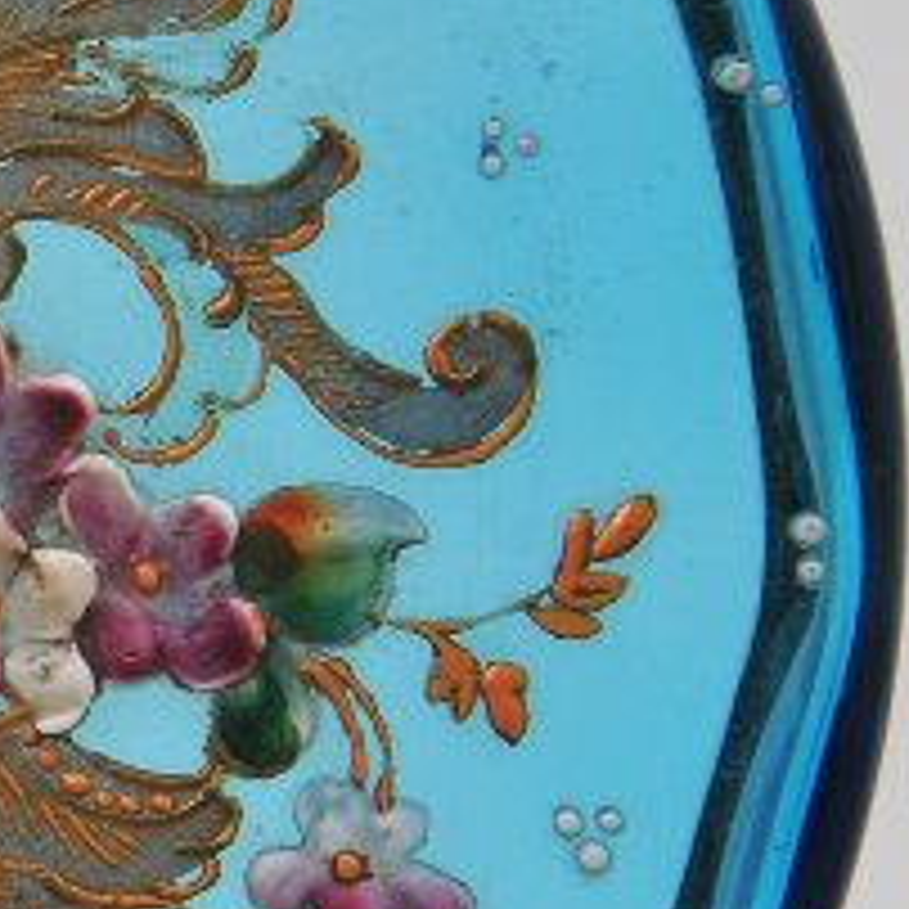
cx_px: -423
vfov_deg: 3.7
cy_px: 389
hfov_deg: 3.7
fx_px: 13934
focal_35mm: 469
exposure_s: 1/200
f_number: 8
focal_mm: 62
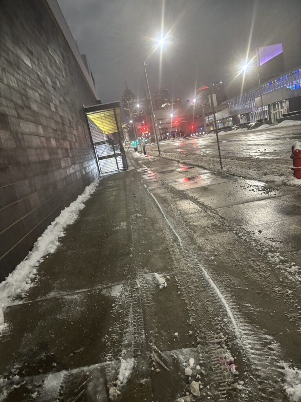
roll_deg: +15.7
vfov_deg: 67.3
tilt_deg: -9.5
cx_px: 150
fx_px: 301
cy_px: 201
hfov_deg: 53.1
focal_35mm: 26
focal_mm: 5.96
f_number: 1.6
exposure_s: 1/40
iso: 640
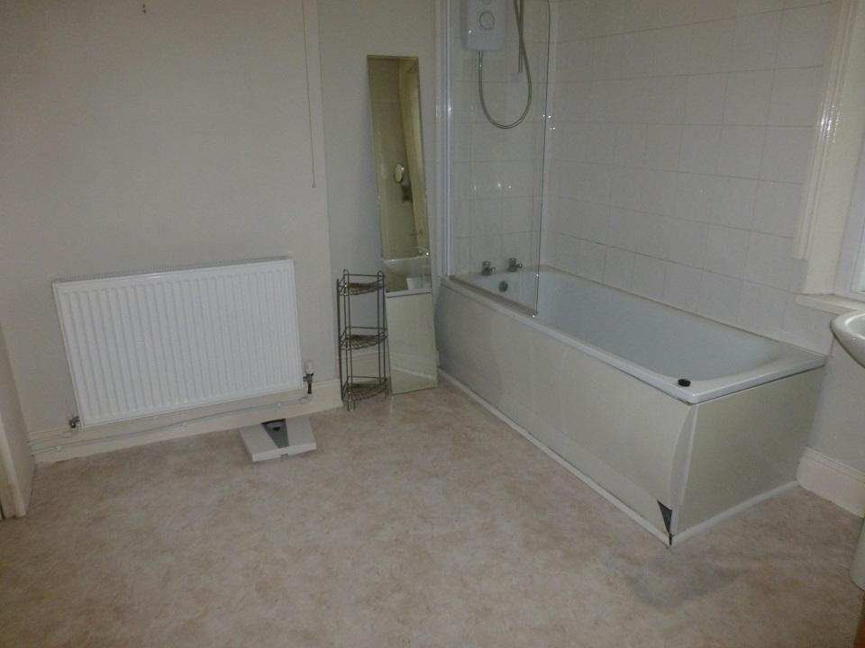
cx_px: 432
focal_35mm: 24
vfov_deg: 56.8
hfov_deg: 71.6
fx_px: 600
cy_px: 324
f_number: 3.3
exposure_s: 1/250
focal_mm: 4.3
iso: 400
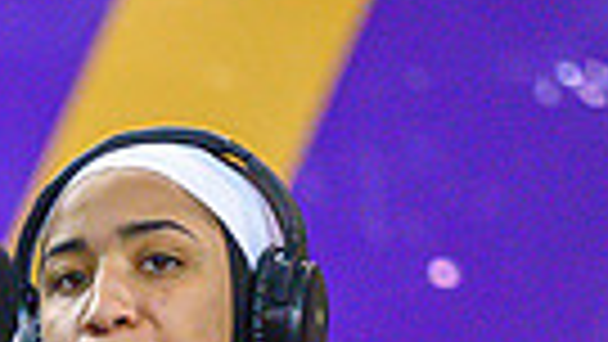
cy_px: 909
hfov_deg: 2.6
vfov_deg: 1.5
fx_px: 13255
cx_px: -226
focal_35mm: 822
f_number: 2.8
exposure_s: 1/800
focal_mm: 155
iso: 10000
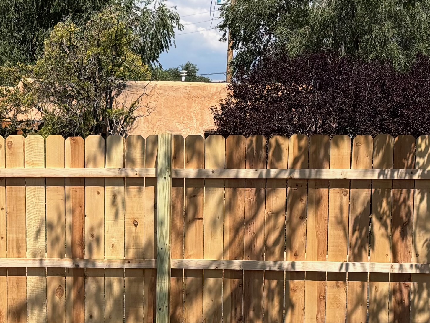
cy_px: 325
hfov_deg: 19.2
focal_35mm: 102
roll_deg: -1.9
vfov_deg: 14.3
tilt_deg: -4.6
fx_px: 1267
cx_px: 161
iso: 50
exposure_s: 1/3534
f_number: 1.6
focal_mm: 5.96
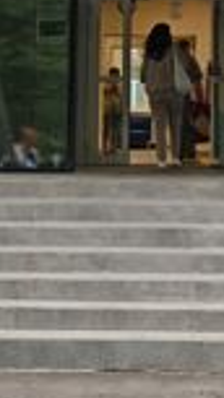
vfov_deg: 19.5
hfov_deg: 11.4
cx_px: 137
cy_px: -18
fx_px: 1120
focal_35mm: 106
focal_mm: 6.83
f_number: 2
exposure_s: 1/280
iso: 50
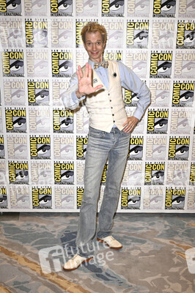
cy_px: 146
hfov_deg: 37.8
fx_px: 285
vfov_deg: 54.5
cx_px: 98
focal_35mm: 35
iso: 2000
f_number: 6.3
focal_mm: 35
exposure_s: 1/250
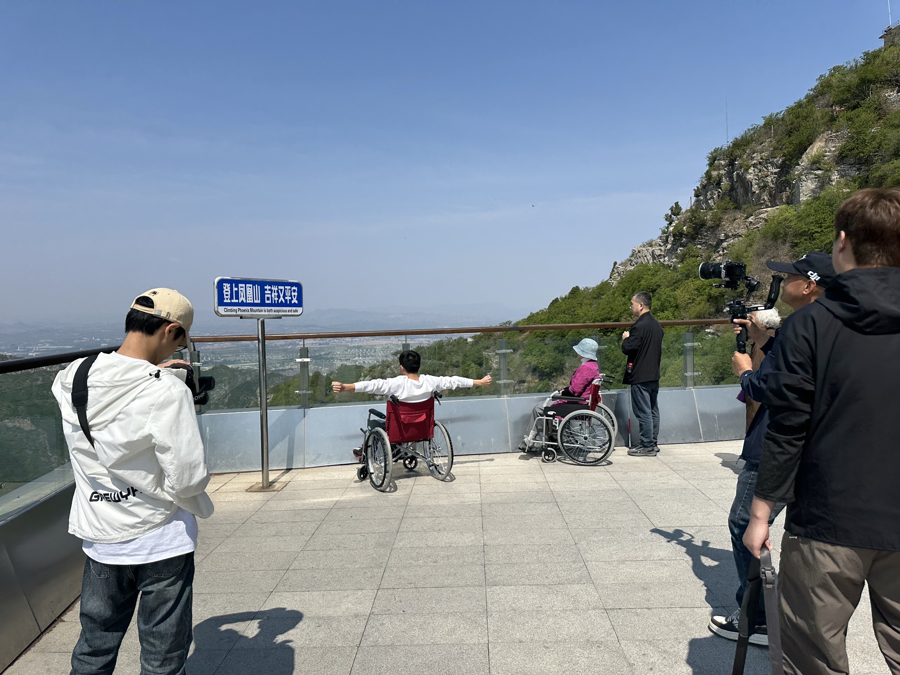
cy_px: 338
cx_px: 450
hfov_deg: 71.6
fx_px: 624
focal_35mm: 24
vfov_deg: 56.8
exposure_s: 1/7576
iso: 80
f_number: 1.78
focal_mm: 6.86
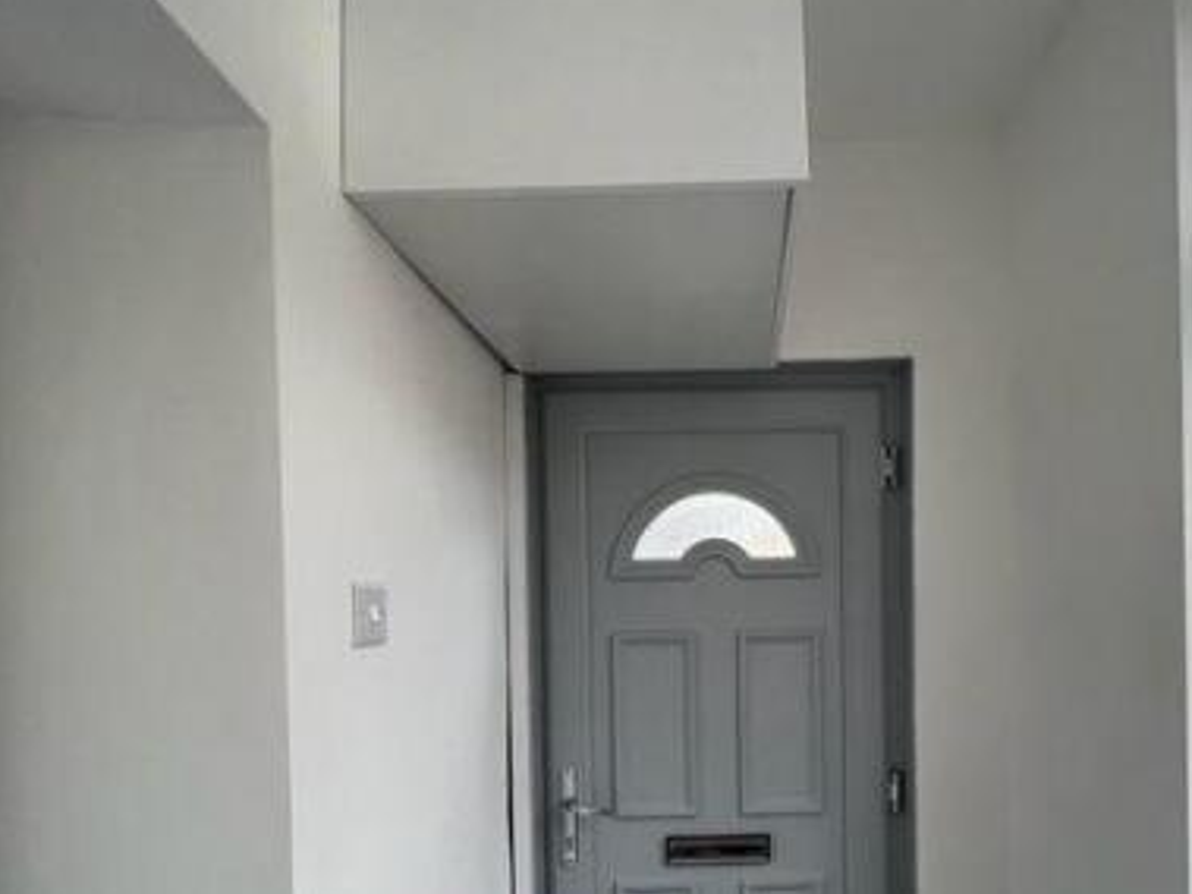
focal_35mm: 20
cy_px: 619
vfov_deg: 63.7
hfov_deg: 80.0
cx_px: 756
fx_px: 688
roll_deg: +0.7
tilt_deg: -1.5
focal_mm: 1.57
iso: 100
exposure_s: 1/122
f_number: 1.8
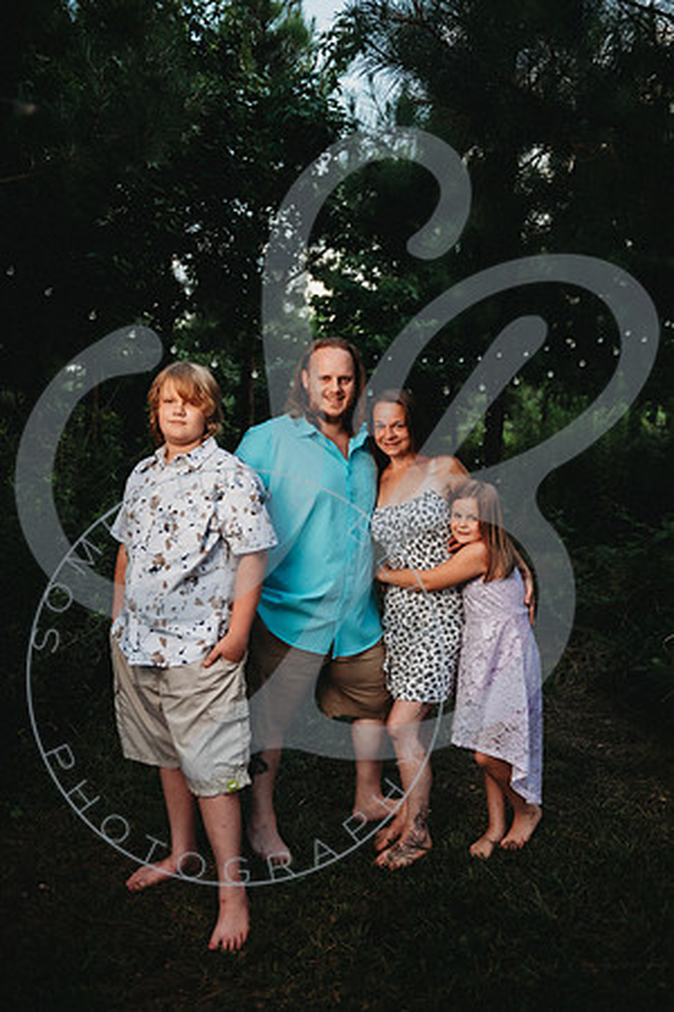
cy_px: 506
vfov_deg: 63.7
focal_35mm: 29
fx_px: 814
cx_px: 337
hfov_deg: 45.0
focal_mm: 29
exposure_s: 1/320
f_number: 2.8
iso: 100
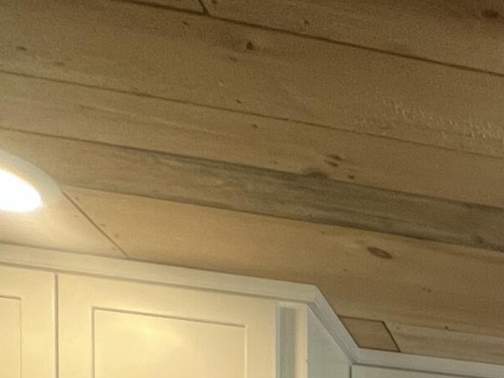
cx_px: 906
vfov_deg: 15.9
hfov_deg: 20.9
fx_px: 932
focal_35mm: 64
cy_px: 825
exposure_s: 1/60
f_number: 1.8
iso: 125
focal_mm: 1.57
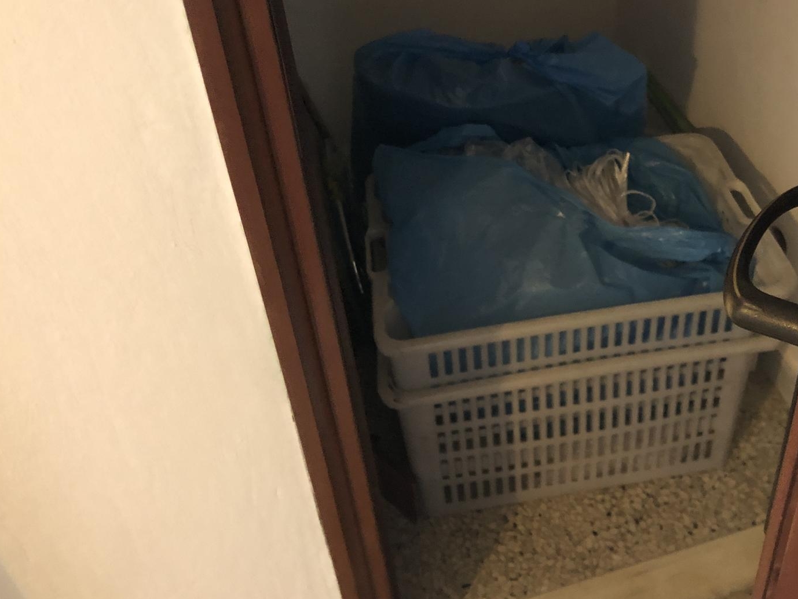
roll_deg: +2.9
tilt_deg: -37.1
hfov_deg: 47.0
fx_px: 899
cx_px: 541
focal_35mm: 39
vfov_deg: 36.5
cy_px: 203
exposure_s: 1/4
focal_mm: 4
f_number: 1.8
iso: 100
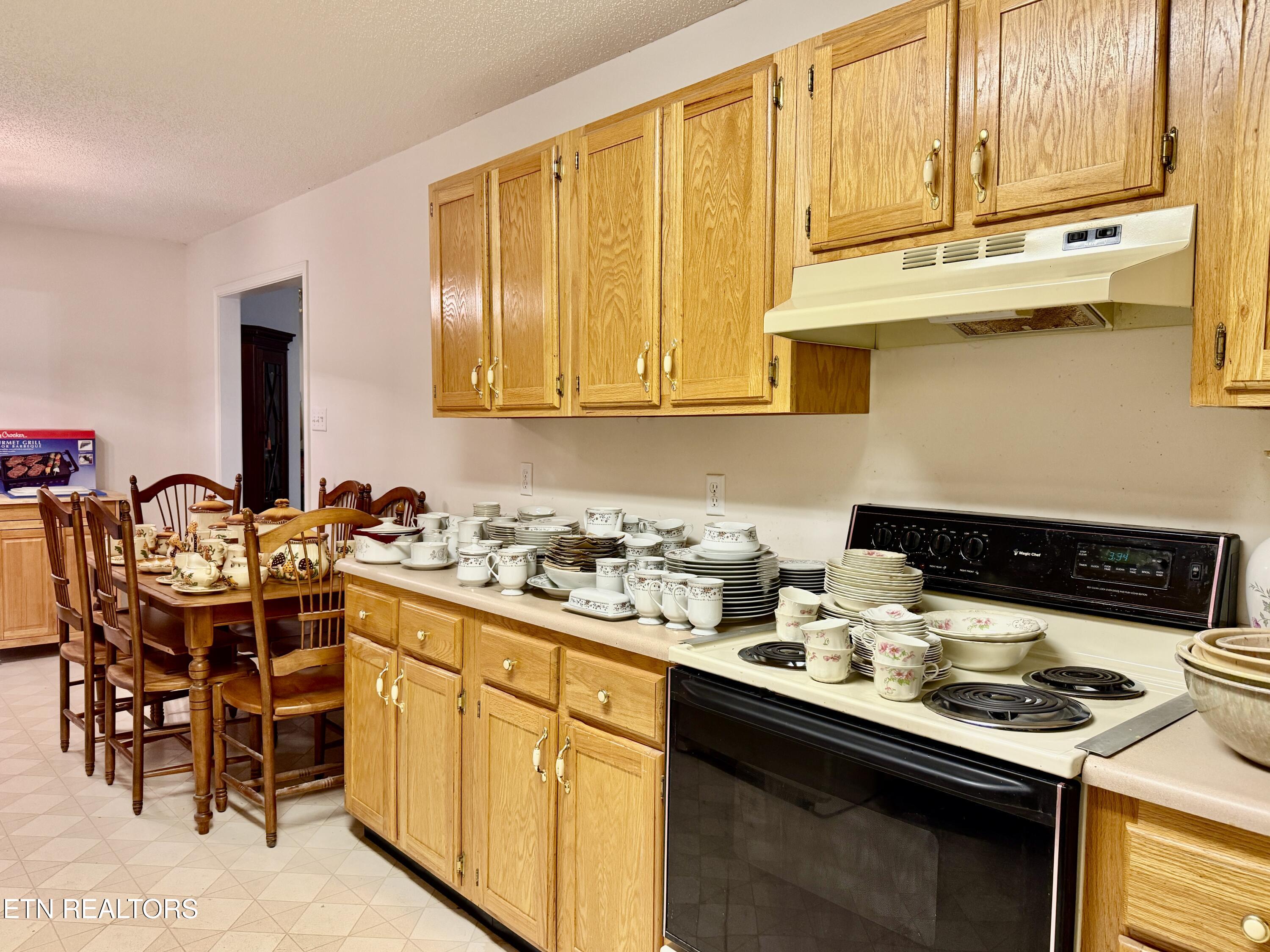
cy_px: 476
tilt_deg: -3.6
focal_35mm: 24
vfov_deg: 56.8
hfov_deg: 71.6
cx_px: 635
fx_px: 880
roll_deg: -0.8
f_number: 1.78
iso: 250
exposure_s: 1/60
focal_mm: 6.76
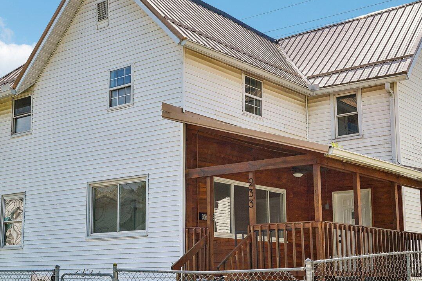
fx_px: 679
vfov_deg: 23.4
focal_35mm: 58
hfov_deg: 34.5
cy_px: 156
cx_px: 188
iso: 100
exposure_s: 1/320
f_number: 8
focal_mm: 30.5
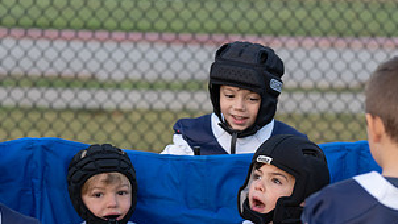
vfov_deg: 8.6
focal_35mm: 141
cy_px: 210
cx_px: 213
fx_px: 1488
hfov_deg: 15.2
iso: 400
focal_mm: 70
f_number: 2.8
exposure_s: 1/320
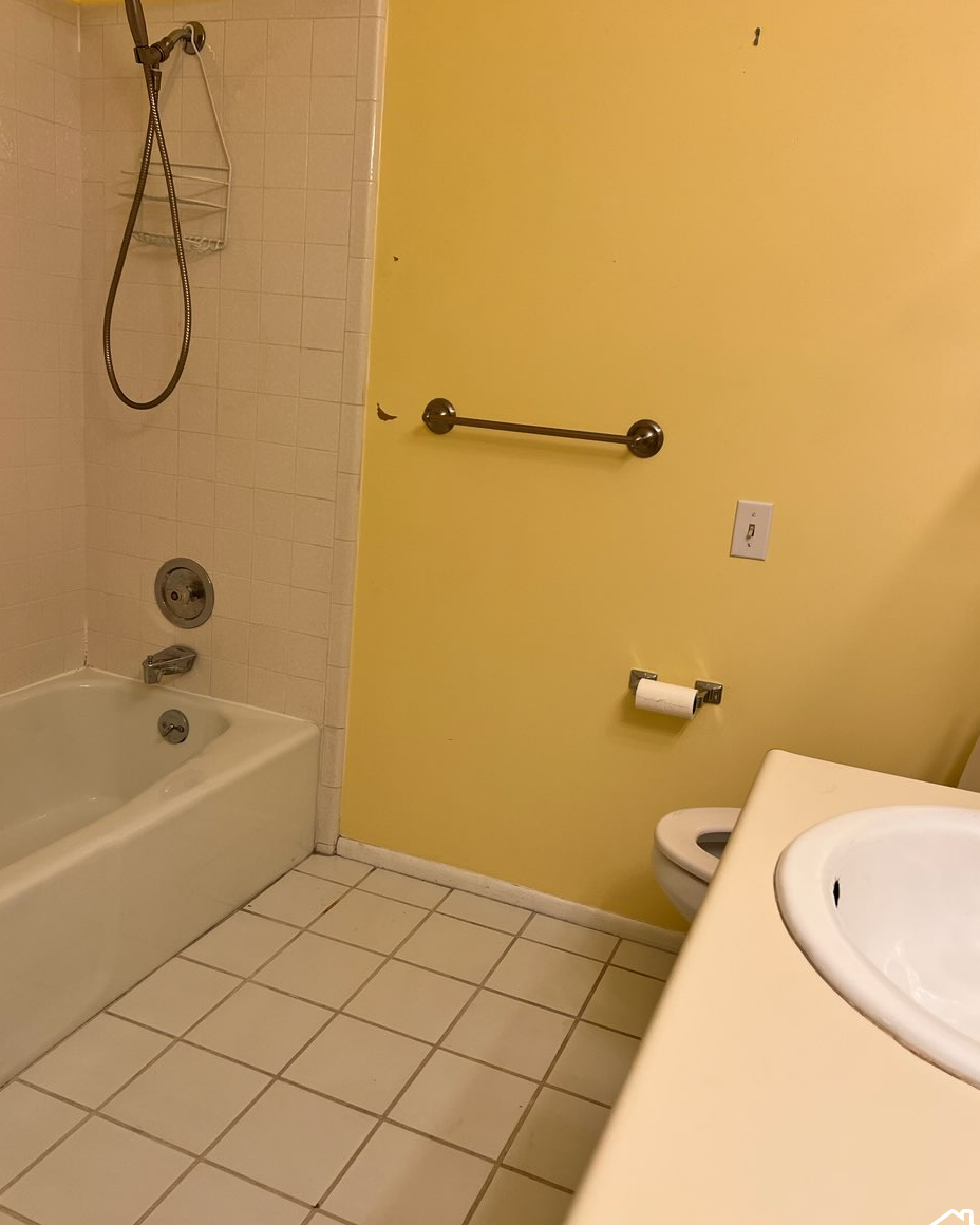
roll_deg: -5.2
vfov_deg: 62.2
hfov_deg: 51.5
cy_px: 618
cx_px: 494
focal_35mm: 28
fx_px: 1015
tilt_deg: -14.1
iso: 125
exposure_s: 1/120
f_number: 1.5
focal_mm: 5.7
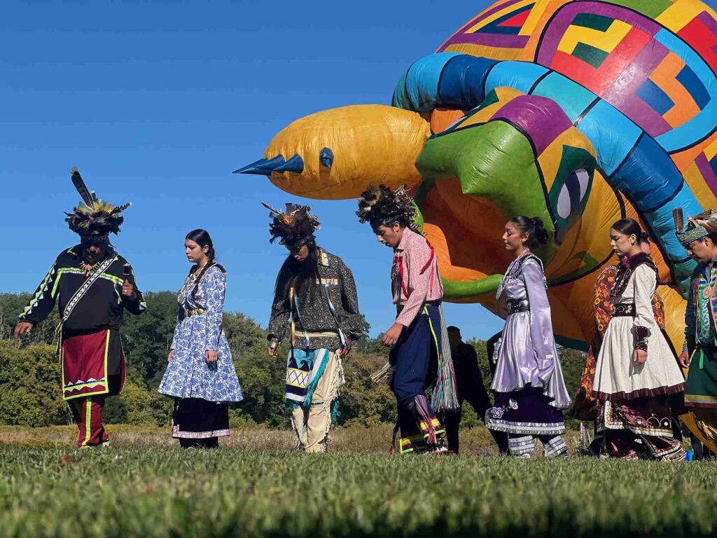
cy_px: 269
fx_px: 1595
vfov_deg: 19.1
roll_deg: -0.3
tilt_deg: +5.8
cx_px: 358
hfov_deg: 25.3
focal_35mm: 77
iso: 32
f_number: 2.8
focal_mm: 9
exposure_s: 1/786
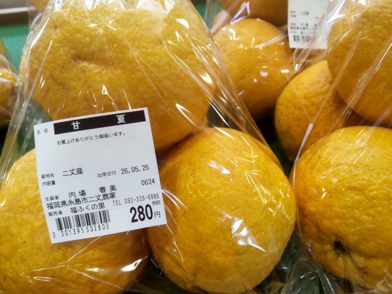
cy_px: 147
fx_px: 272
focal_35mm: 24
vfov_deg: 56.8
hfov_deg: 71.6
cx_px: 196
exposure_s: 1/50
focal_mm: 3.43
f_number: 2
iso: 94
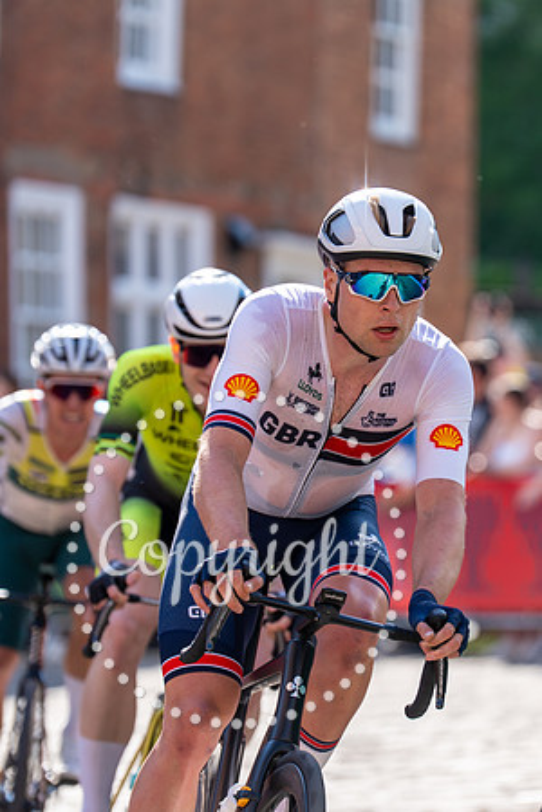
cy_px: 406
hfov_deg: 5.1
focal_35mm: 267
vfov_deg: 7.7
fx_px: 6029
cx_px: 361
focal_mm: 178
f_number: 3.5
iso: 200
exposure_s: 1/1000
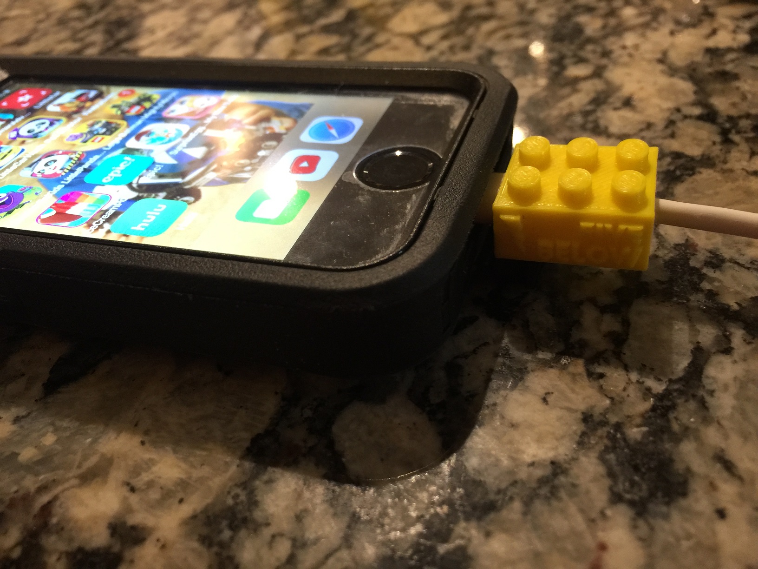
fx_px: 635
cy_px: 284
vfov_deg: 48.2
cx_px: 379
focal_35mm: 29
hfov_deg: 61.7
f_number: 2.2
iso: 100
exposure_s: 1/15
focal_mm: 4.15
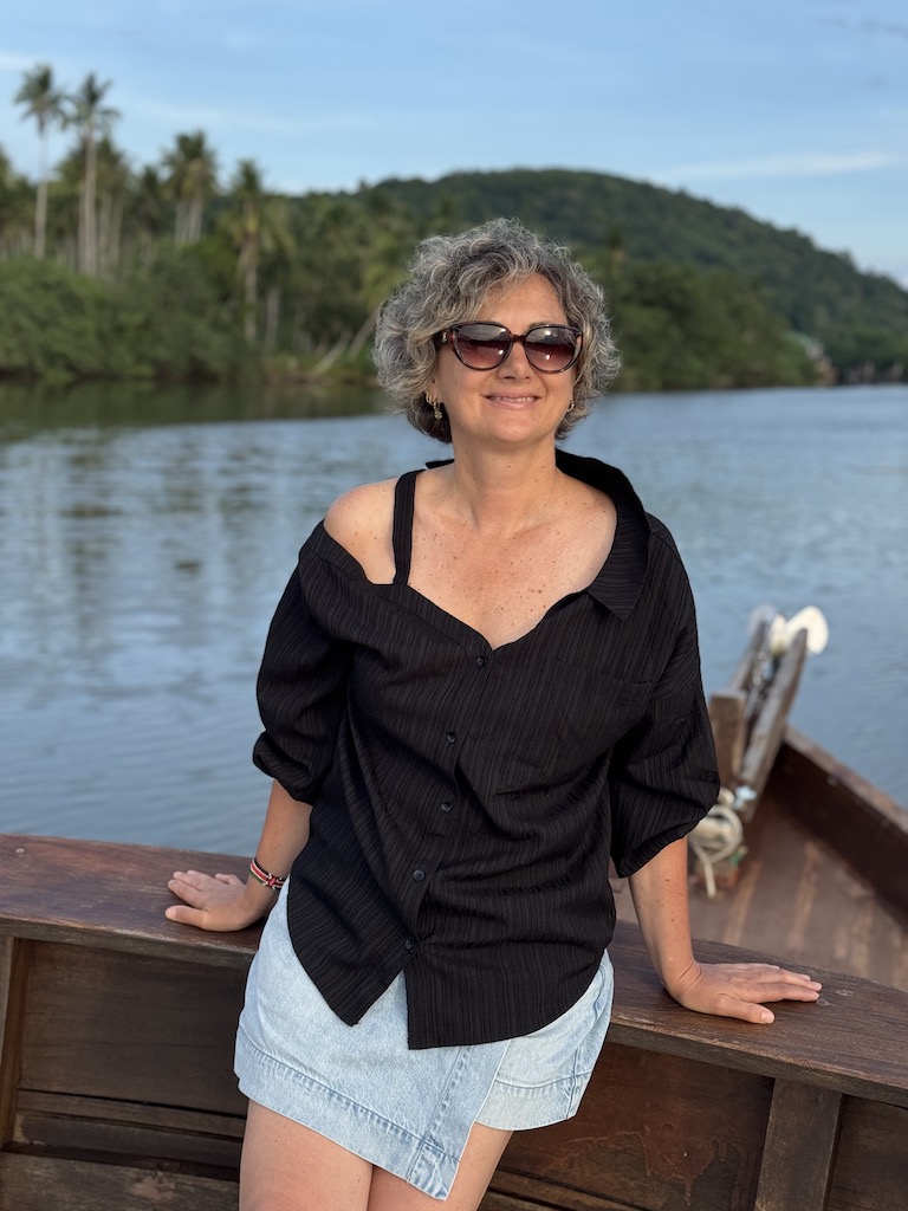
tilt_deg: -8.7
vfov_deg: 39.7
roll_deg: -3.3
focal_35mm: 48
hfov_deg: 30.3
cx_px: 454
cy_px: 606
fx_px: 1679
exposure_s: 1/1724
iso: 64
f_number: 1.78
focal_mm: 6.76
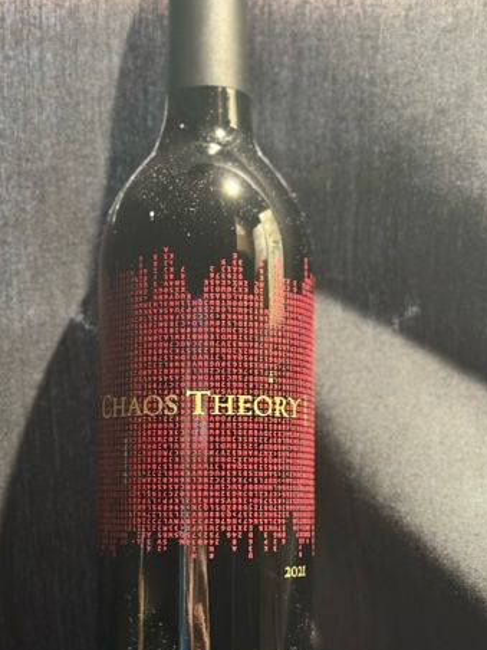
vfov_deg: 28.4
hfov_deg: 21.6
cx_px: 218
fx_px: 1276
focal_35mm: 68
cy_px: 430
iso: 640
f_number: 1.78
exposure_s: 1/30
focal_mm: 6.86
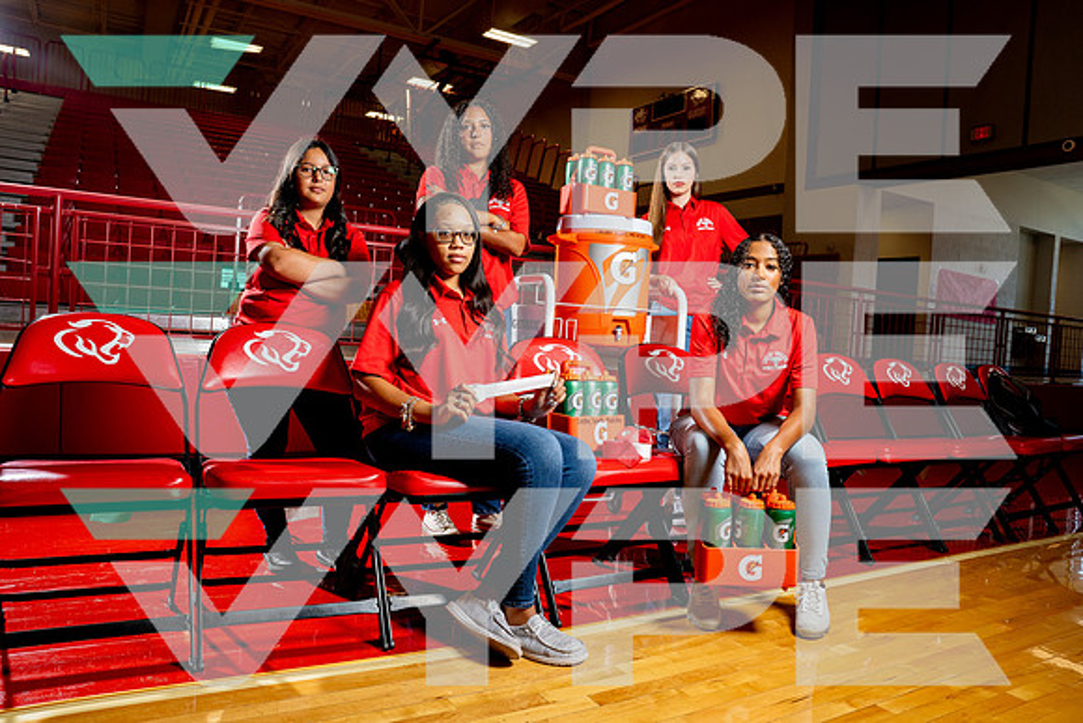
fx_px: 782
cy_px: 362
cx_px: 542
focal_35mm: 26
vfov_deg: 49.6
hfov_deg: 69.4
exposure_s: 1/125
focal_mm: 26
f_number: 8
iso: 400
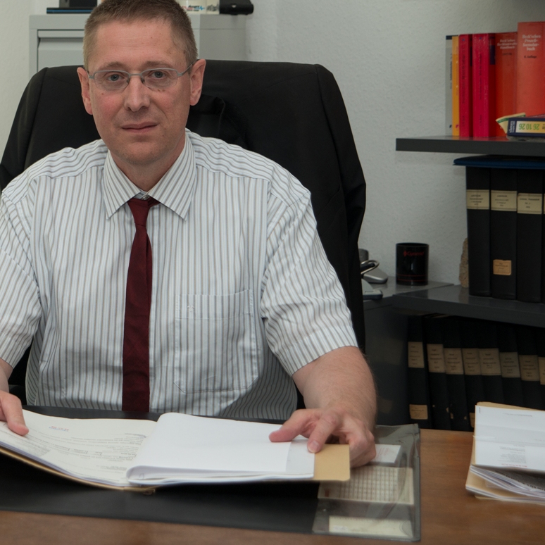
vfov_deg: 21.6
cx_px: 15
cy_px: 178
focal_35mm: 80
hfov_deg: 21.0
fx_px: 1425
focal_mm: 45
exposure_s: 1/60
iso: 400
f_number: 5.6
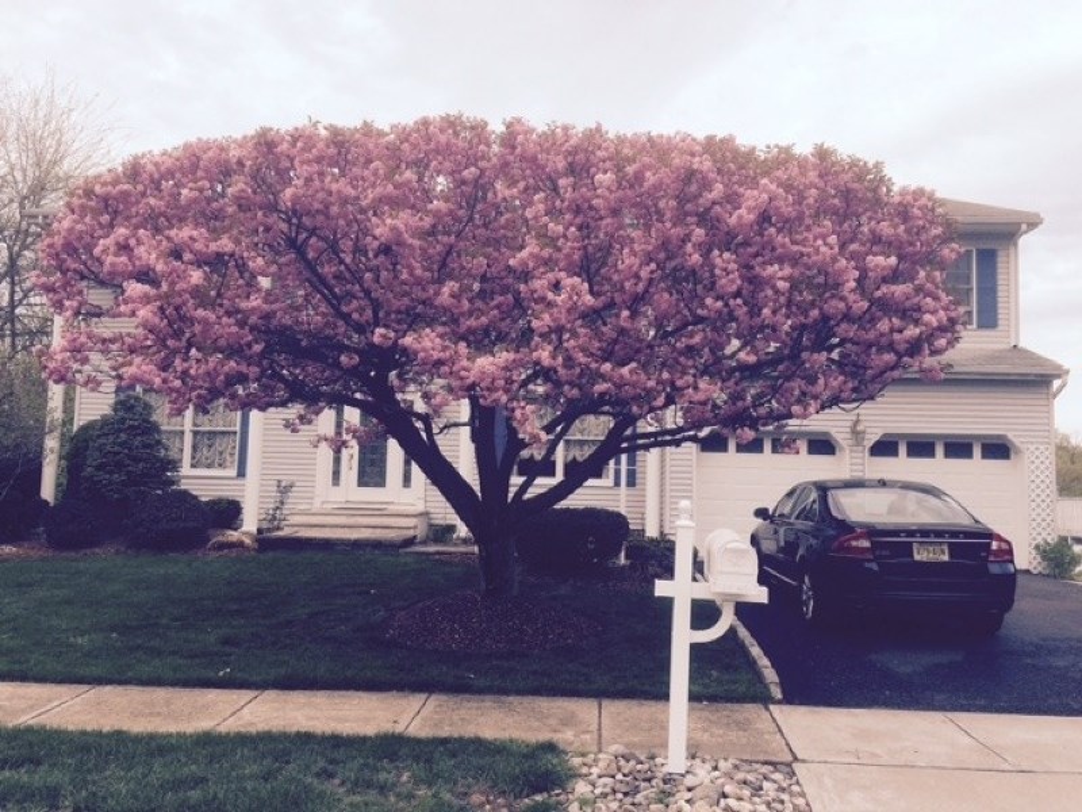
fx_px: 906
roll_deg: -0.3
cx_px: 541
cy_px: 406
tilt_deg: +3.1
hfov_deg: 61.7
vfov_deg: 48.2
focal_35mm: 29
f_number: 2.2
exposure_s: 1/933
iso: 32
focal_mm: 4.15
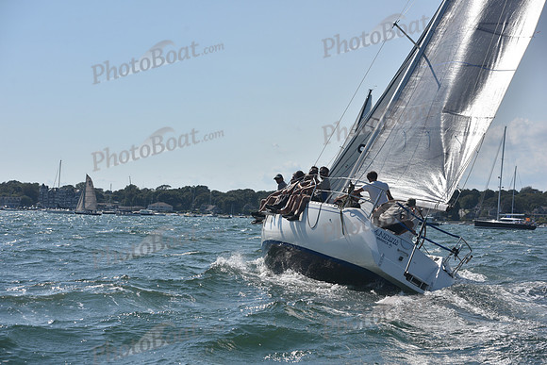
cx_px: 274
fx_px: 1064
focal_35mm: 70
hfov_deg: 28.8
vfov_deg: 19.5
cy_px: 182
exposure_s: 1/1000
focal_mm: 70
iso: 250
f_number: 7.1
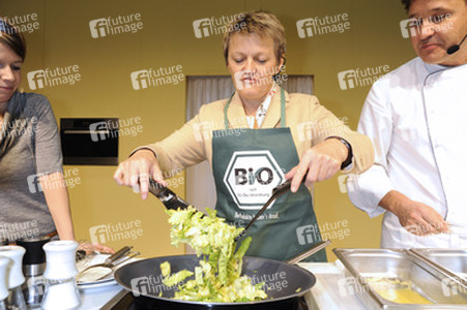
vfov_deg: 46.3
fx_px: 363
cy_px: 155
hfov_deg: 65.5
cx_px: 234
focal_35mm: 28
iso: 1250
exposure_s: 1/160
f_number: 6.3
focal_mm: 28
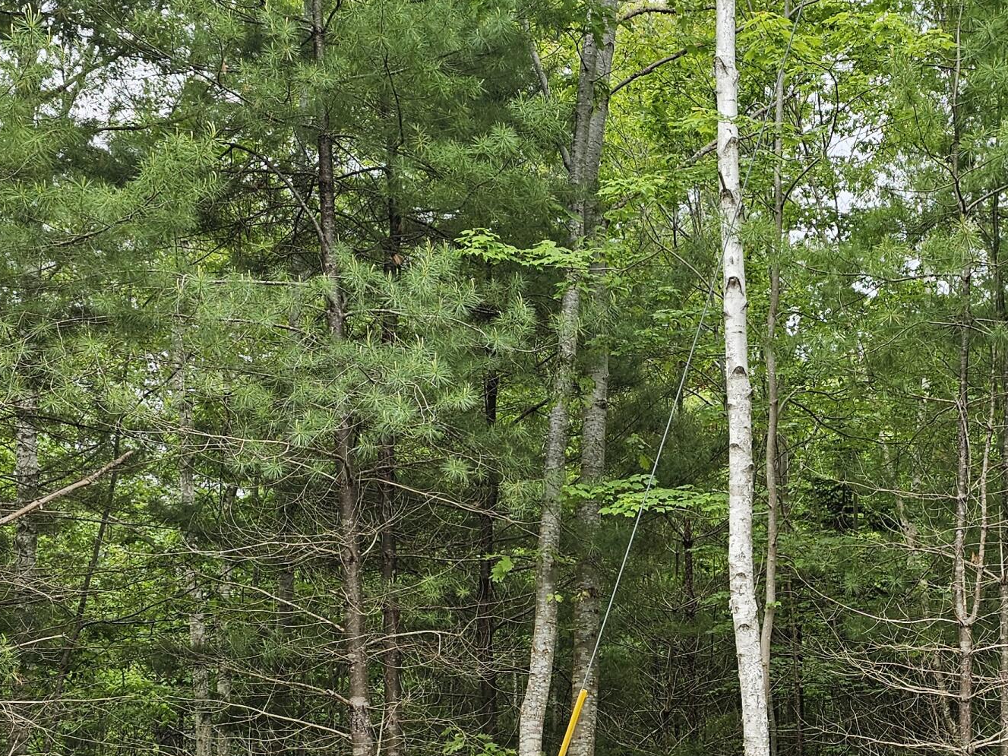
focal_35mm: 52
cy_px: 657
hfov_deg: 35.2
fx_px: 1514
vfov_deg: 27.2
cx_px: 861
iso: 20
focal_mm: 6.3
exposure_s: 1/180
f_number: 1.7
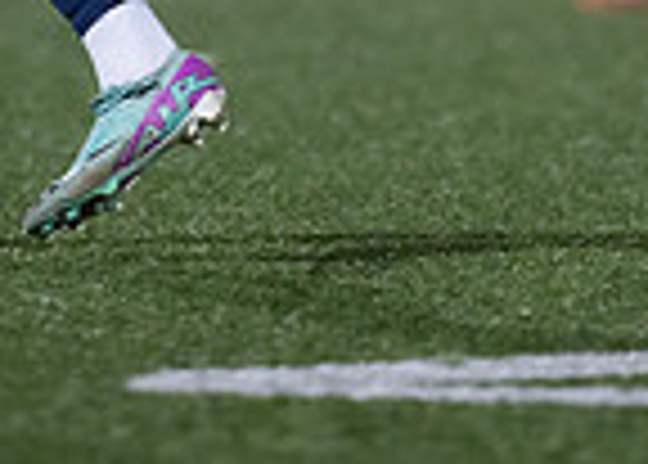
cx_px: -14
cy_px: -488
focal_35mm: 776
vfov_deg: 1.9
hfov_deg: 2.6
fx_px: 14288
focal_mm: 135
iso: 1250
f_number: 1.8
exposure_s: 1/1250
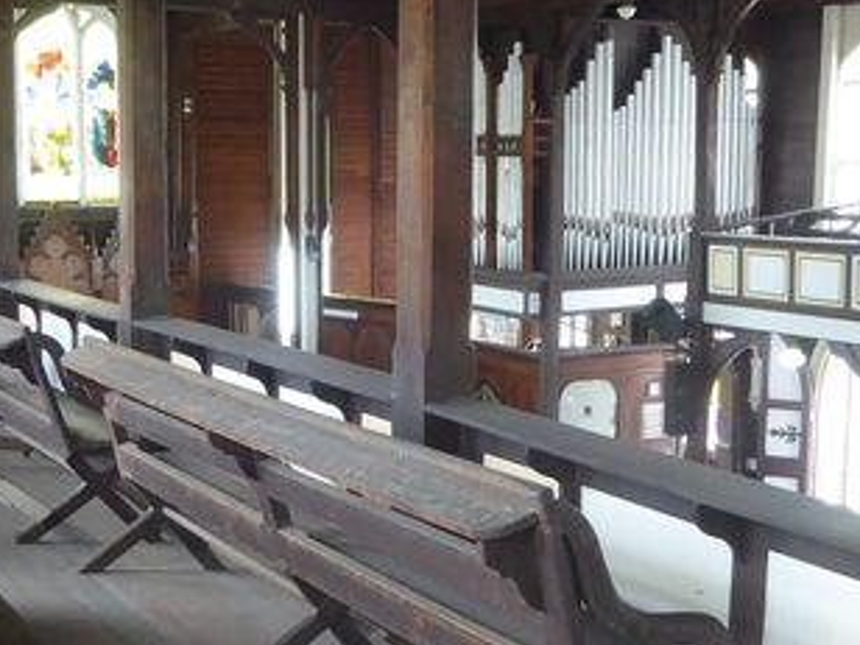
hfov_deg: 29.8
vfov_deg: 22.5
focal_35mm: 65
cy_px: 410
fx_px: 1615
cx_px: 436
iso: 400
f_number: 3.3
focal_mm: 4.3
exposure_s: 1/40
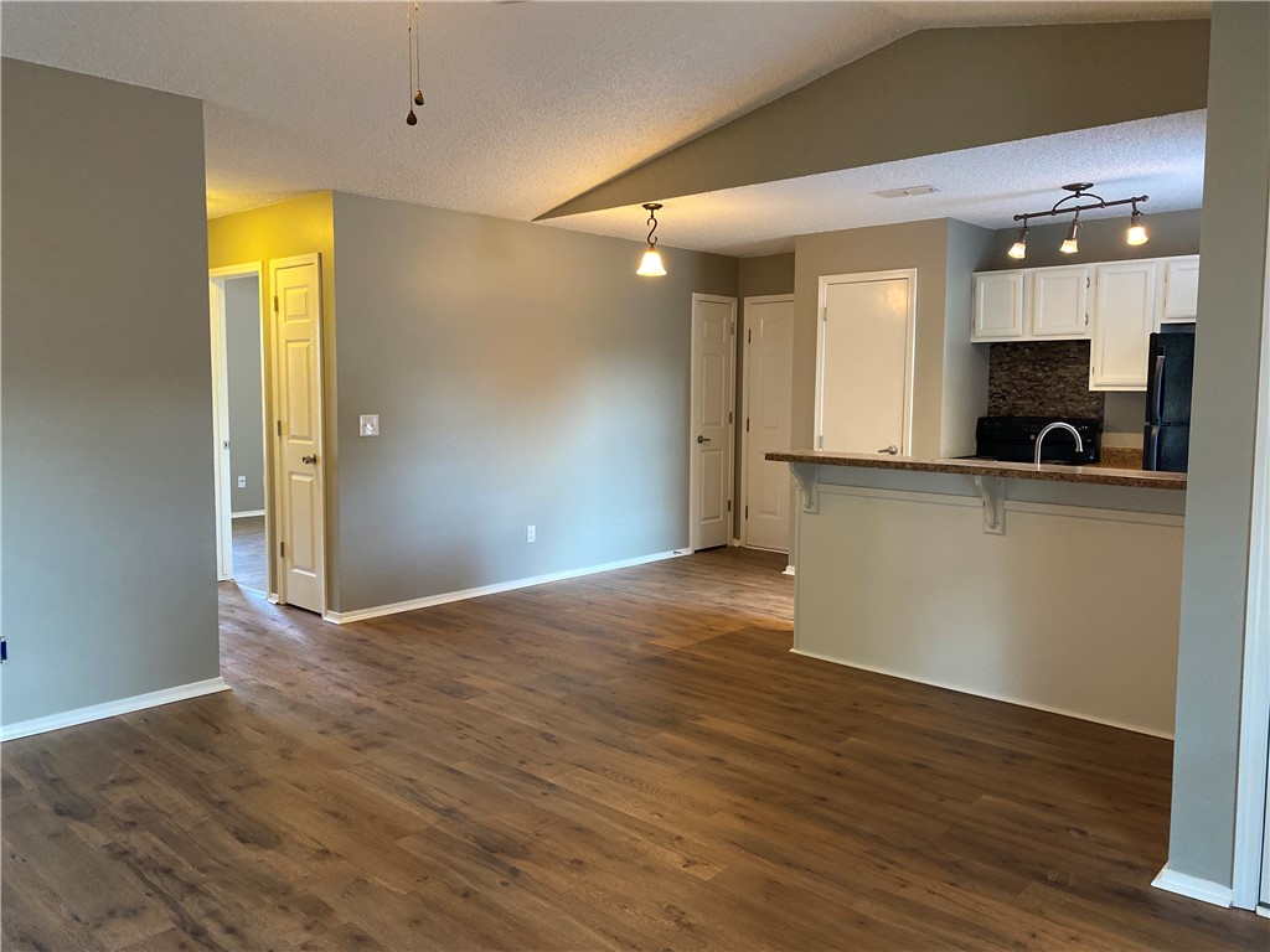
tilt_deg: -6.6
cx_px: 635
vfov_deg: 53.1
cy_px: 476
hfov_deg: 67.3
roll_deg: -0.3
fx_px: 954
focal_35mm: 26
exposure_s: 1/60
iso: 250
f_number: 1.8
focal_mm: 4.25
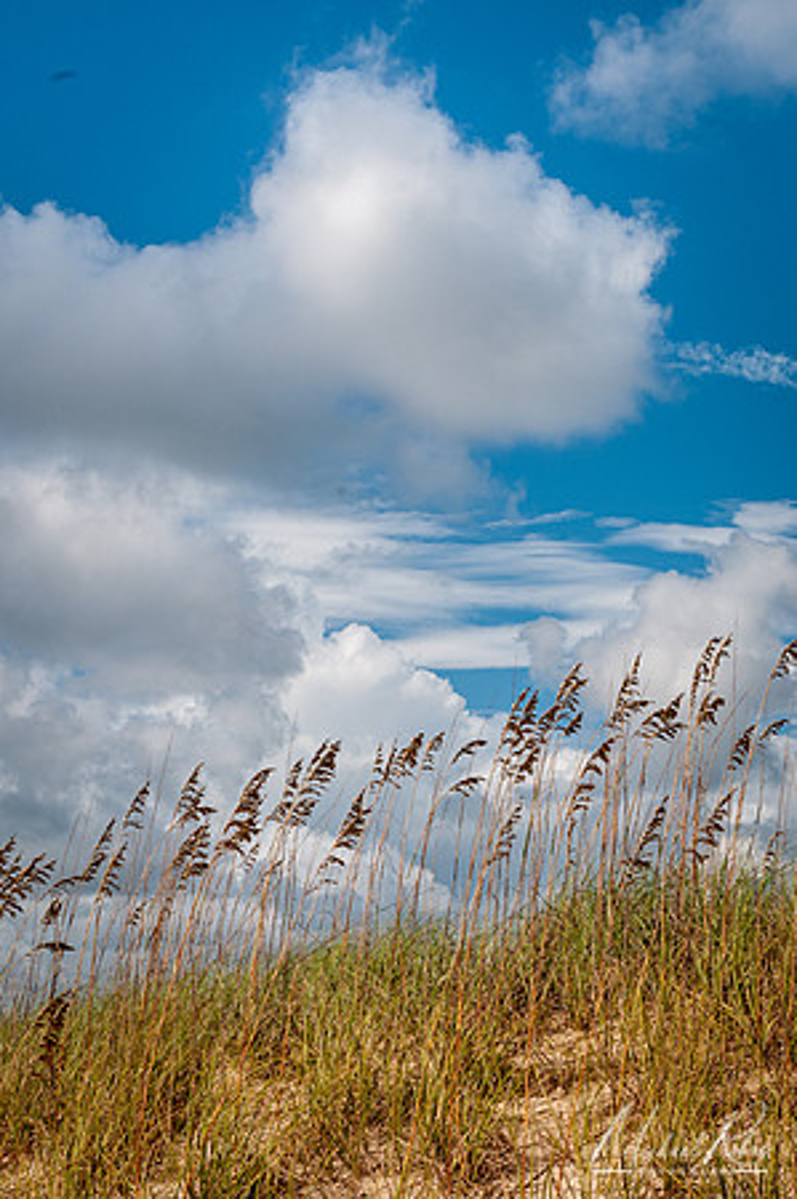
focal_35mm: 63
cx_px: 398
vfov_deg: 31.9
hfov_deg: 21.5
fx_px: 2097
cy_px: 600
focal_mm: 42
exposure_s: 1/250
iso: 200
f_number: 13
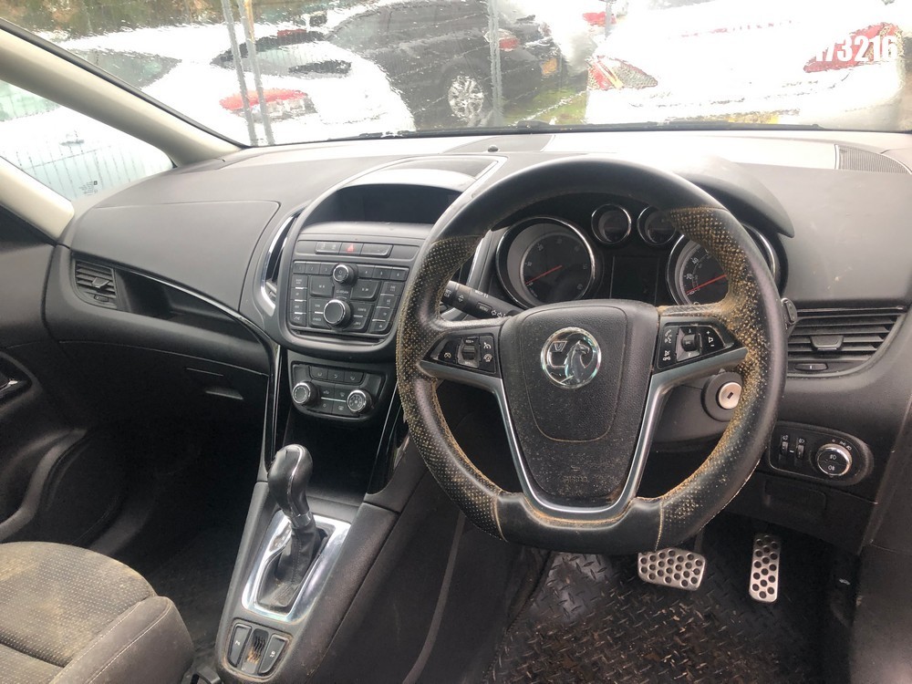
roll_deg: +9.9
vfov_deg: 49.7
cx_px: 456
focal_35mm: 28
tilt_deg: -24.6
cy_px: 342
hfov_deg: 63.4
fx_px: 738
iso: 25
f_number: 1.8
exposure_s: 1/30
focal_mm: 4
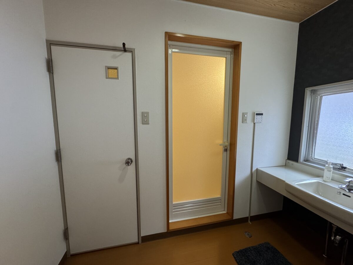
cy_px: 132
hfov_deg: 102.1
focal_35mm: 14
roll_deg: +0.2
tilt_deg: -6.4
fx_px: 143
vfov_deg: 85.7
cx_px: 176
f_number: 2.2
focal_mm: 2.22
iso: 250
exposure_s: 1/50
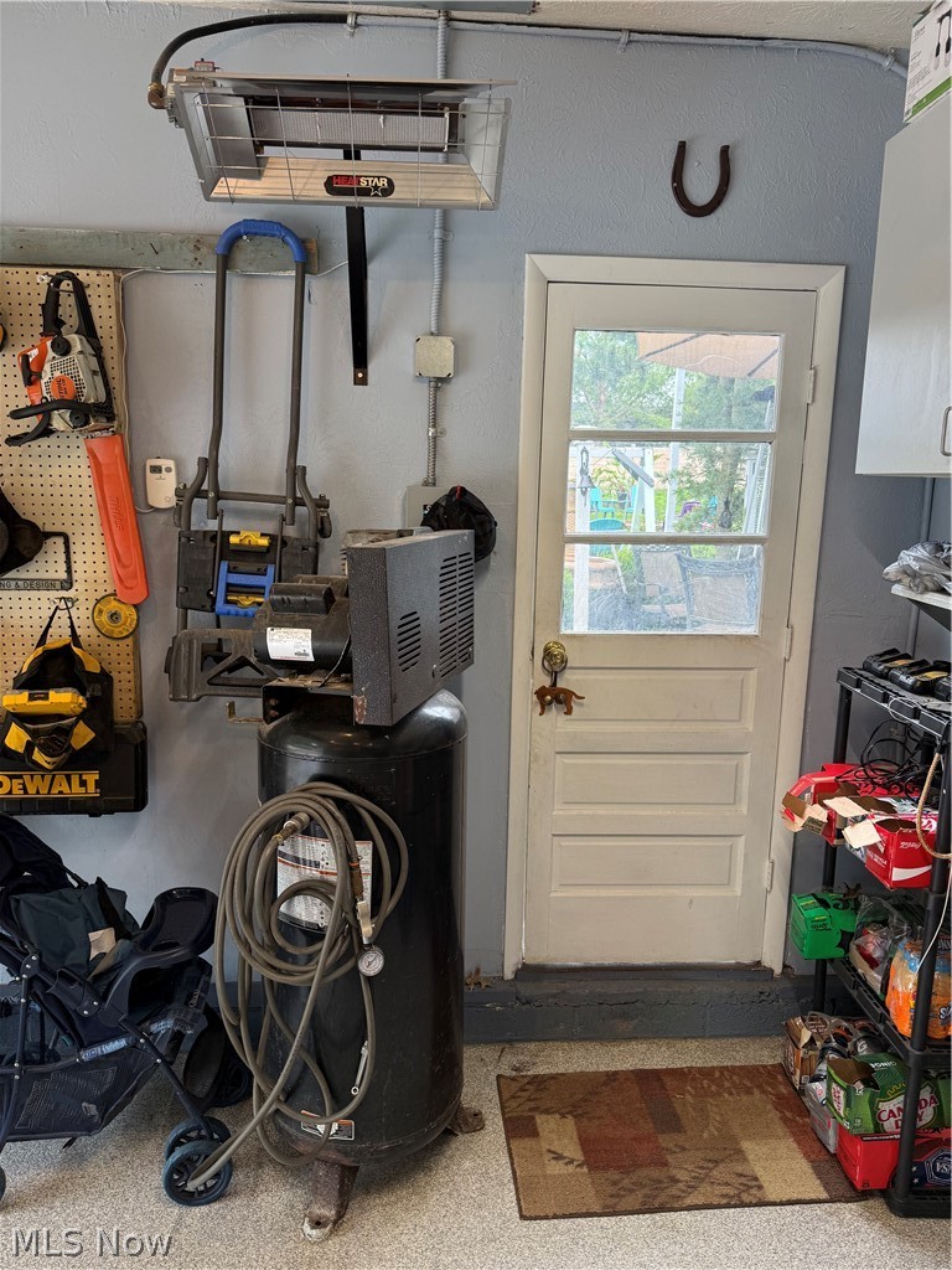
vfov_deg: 71.6
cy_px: 635
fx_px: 880
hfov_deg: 56.8
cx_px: 476
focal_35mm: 24
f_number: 1.78
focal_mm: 6.76
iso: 64
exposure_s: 1/164
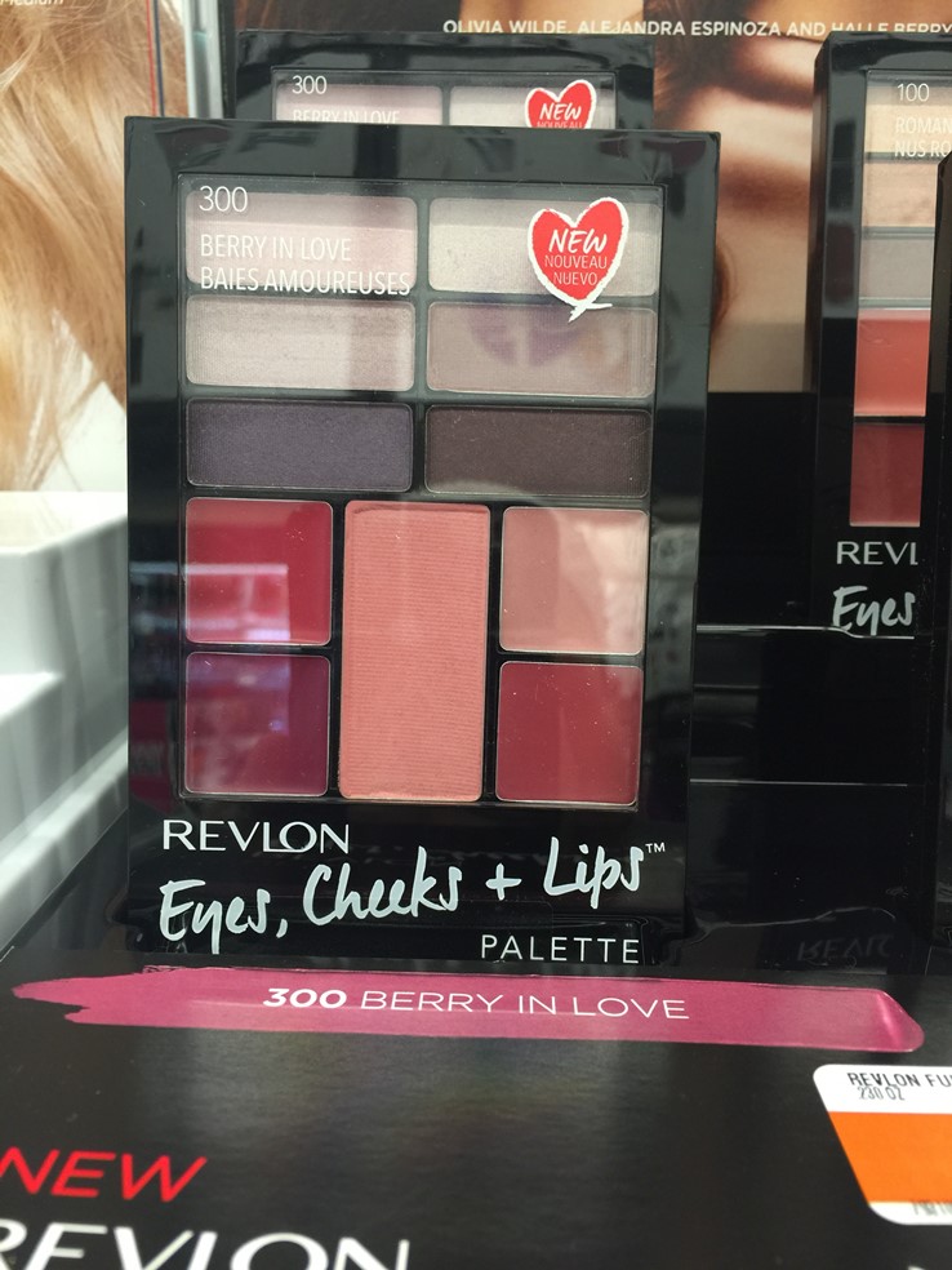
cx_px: 476
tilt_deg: -14.4
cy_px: 635
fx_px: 1063
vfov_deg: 61.7
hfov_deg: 48.2
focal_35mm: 29
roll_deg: -0.7
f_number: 2.2
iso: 64
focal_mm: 4.15
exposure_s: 1/15
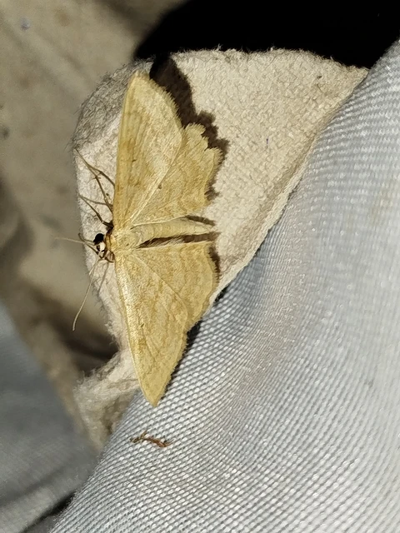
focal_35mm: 81
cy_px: 266
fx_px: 1248
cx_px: 200
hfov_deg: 18.2
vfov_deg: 24.1
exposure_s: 1/50
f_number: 1.7
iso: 80
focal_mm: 5.31
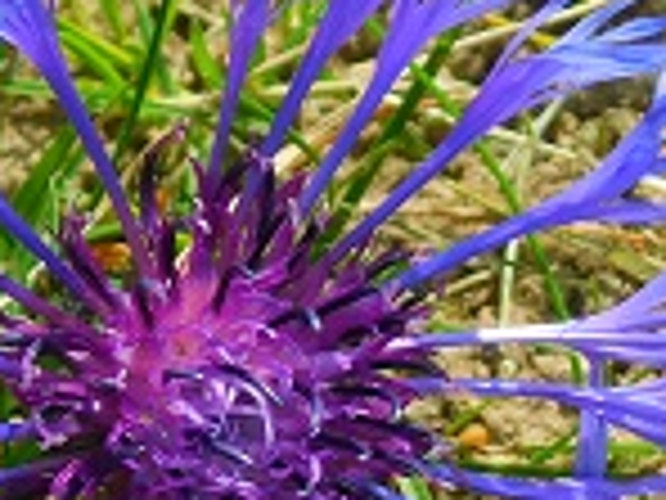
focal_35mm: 239
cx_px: 760
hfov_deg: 8.2
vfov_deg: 6.2
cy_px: 590
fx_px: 4598
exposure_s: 1/200
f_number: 8
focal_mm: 10.4
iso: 125
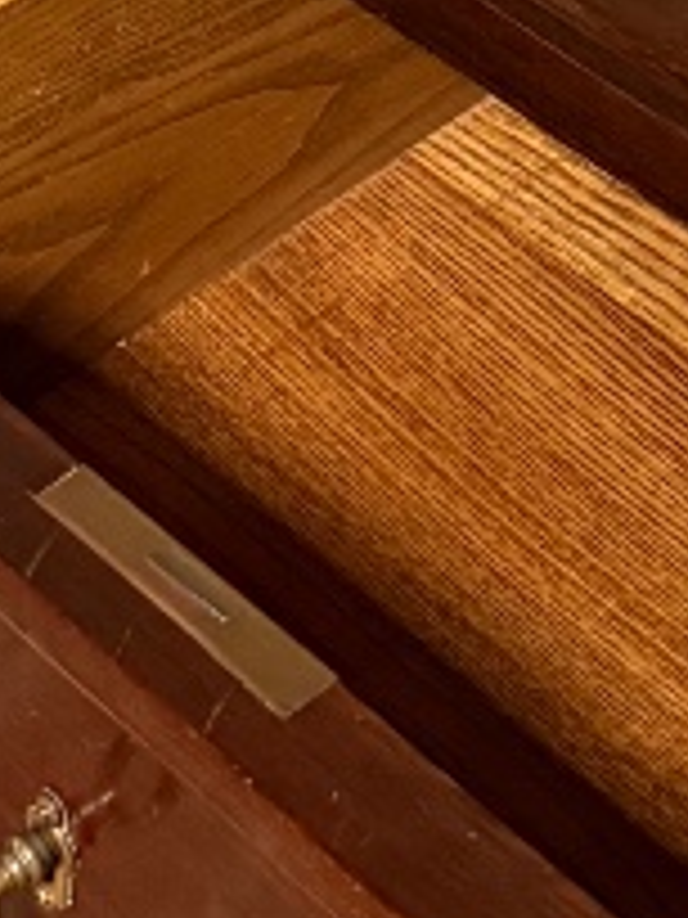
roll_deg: -2.0
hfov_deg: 10.4
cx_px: -18
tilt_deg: -34.0
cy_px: -428
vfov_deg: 13.3
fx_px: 3737
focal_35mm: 141
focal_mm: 6.76
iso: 1000
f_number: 1.78
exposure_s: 1/37
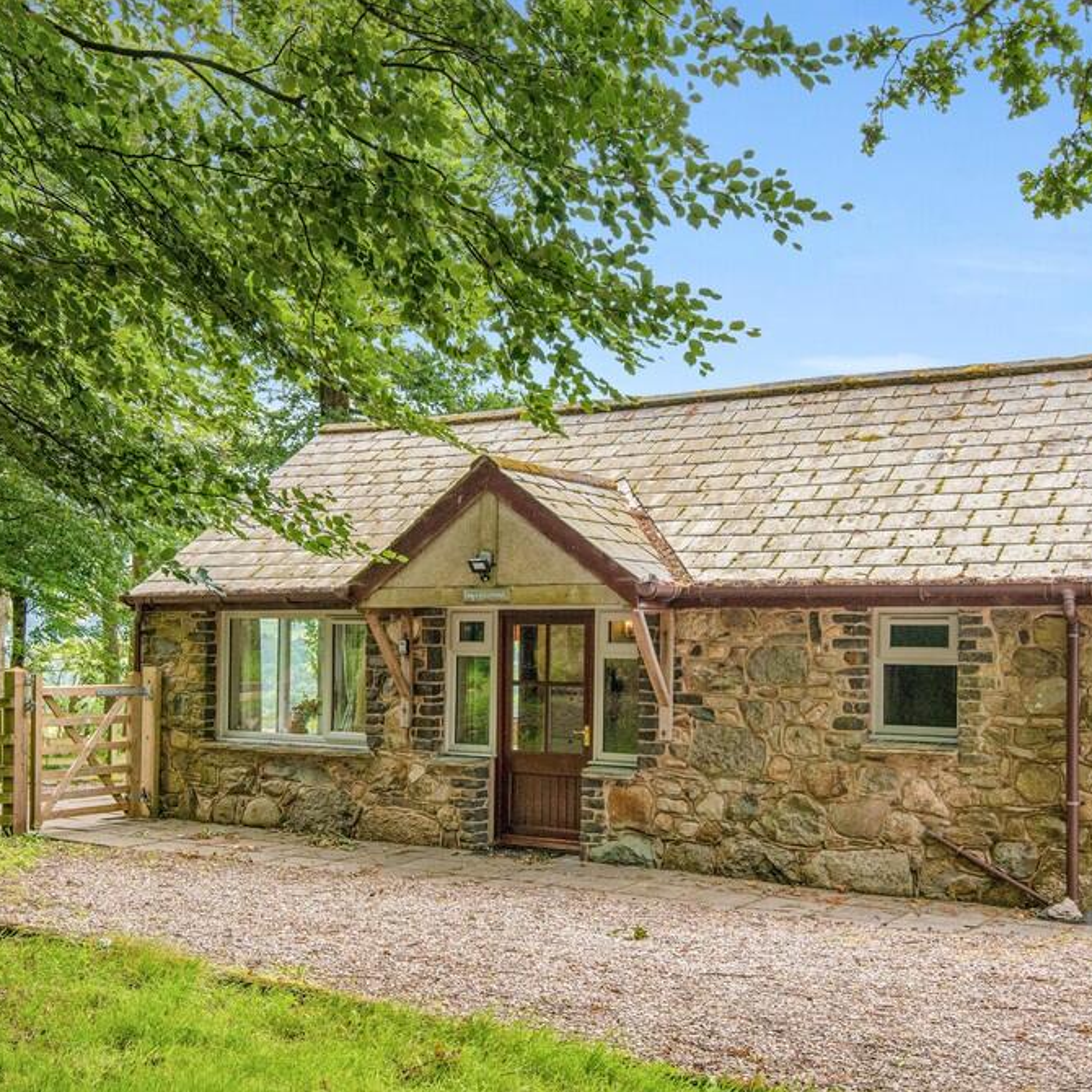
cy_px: 555
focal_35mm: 39
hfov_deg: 42.7
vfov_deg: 42.8
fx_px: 1392
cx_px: 461
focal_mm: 20
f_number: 7.1
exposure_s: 1/250
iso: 200
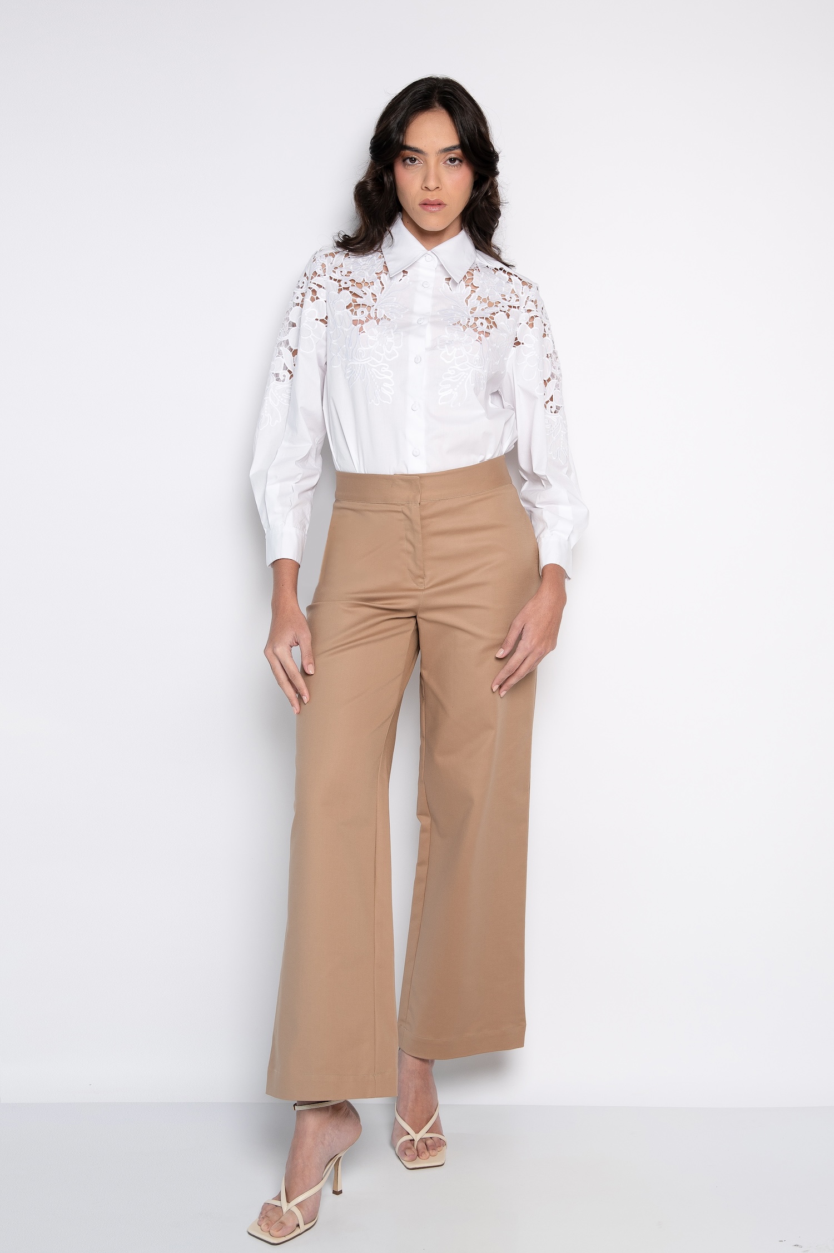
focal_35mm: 40
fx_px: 1392
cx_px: 417
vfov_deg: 48.5
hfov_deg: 33.4
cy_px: 626
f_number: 5
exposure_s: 1/125
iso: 200
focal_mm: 40
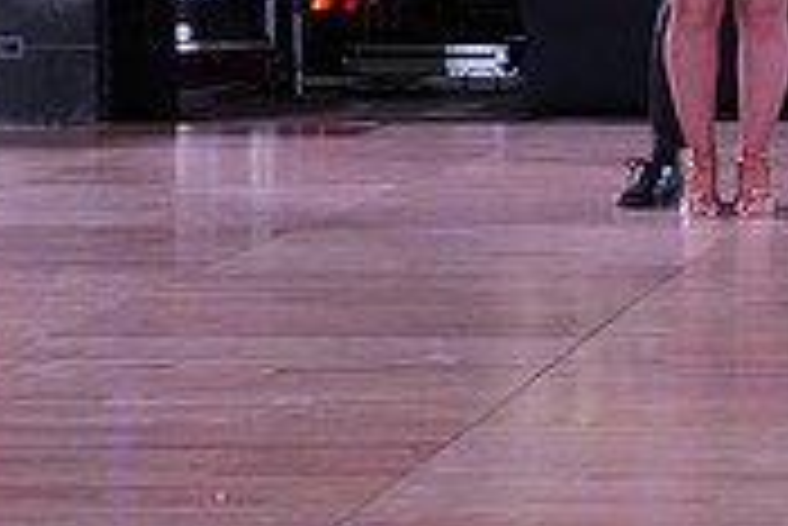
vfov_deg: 7.4
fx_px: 3987
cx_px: 1238
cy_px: -254
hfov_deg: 10.8
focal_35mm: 182
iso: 2500
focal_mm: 55
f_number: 5
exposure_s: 1/250
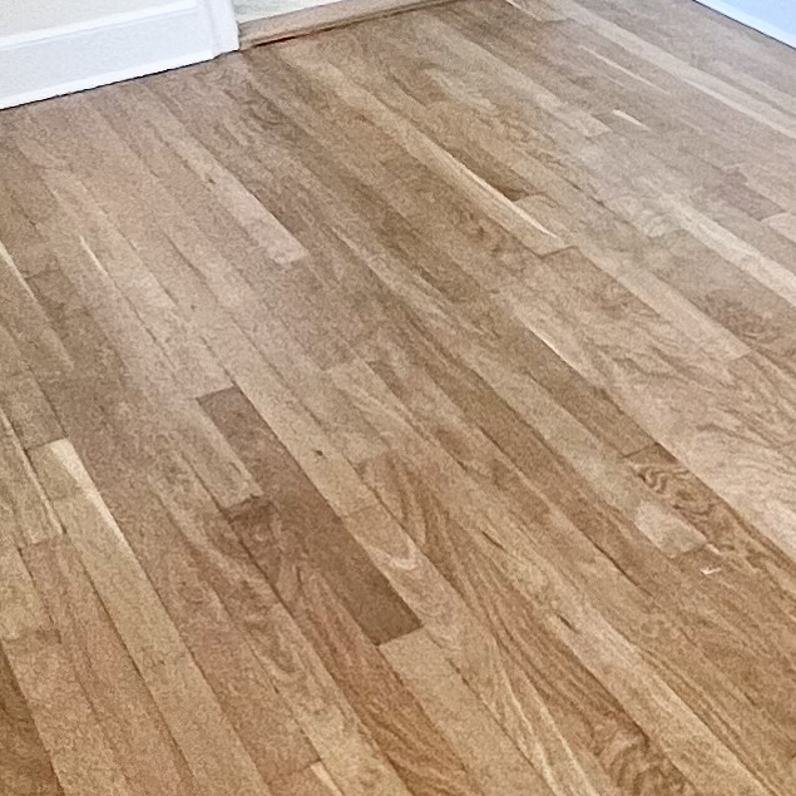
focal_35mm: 73
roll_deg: +2.9
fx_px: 1899
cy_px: 29
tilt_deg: -18.7
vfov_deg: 22.9
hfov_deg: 18.0
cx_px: 1493
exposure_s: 1/120
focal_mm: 1.57
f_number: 1.8
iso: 100
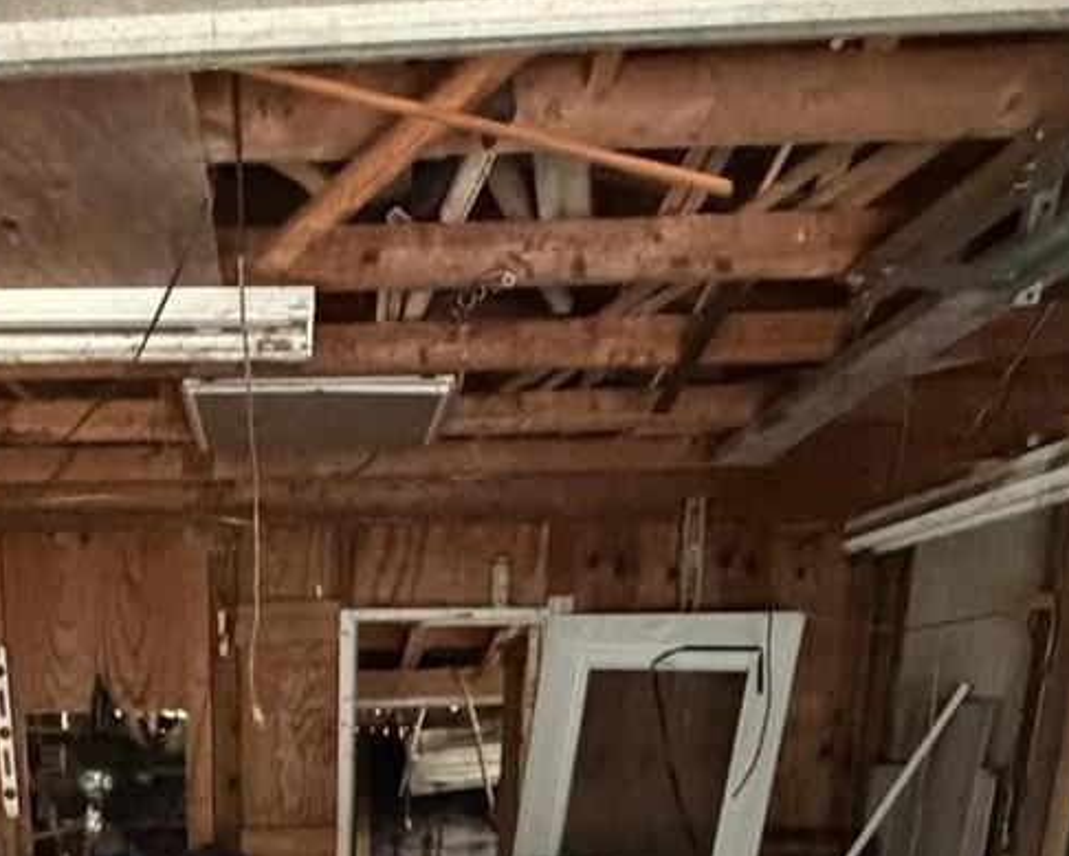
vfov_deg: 26.5
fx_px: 1424
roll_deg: +1.8
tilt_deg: -17.7
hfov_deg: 39.9
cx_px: 253
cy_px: 1201
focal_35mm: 45
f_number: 2.2
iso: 1250
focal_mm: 2.22
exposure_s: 1/60
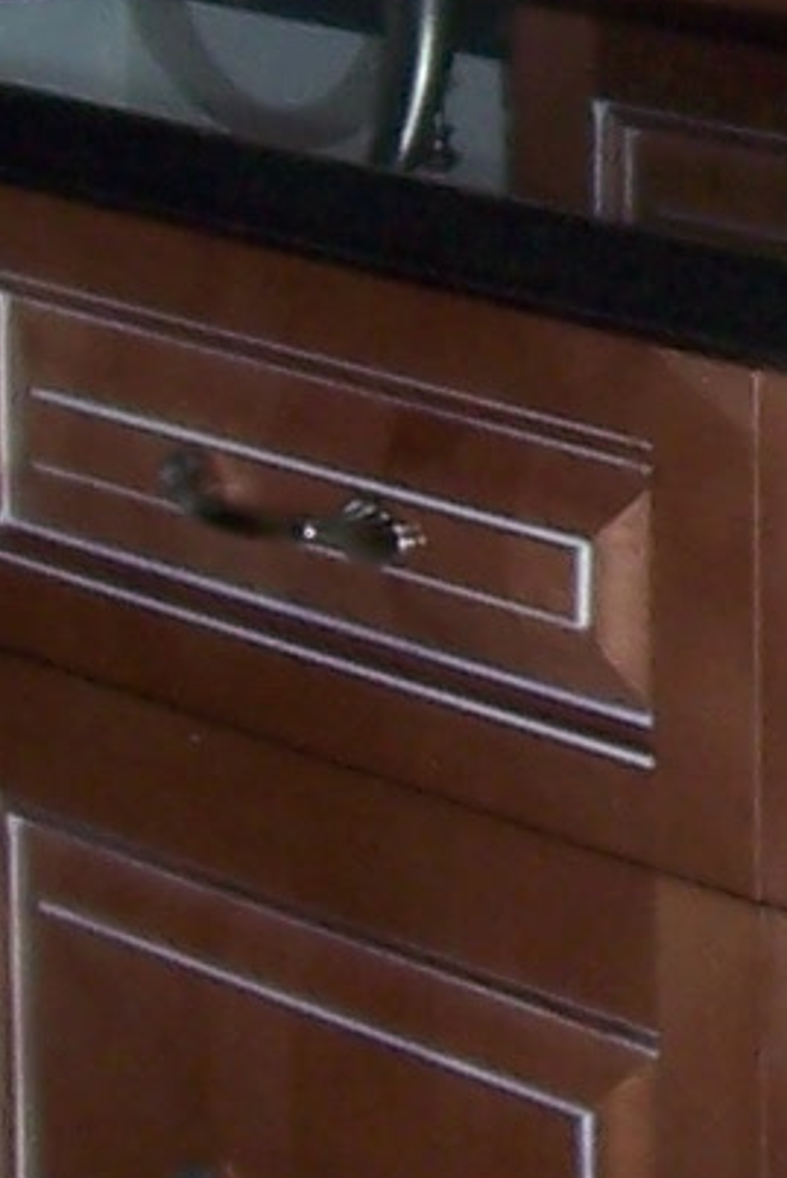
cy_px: -465
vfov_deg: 9.9
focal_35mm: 202
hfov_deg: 6.7
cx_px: 1358
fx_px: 6618
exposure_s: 1/60
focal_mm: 5.6
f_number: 2.7
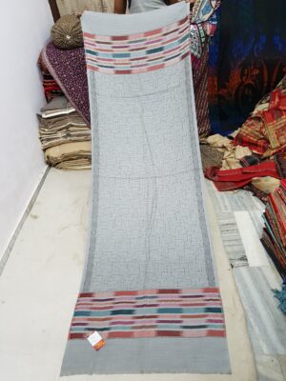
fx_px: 286
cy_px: 190
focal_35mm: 26
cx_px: 143
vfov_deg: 67.3
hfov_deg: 53.1
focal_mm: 4.2
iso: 200
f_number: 1.7
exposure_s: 1/25
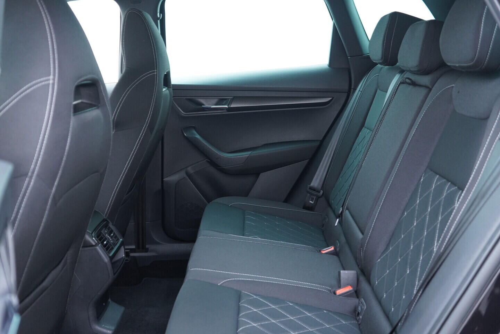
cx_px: 250
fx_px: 500
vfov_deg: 36.9
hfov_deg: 53.1
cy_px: 167
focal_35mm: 36
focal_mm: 24
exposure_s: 1/40
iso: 800
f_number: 2.8
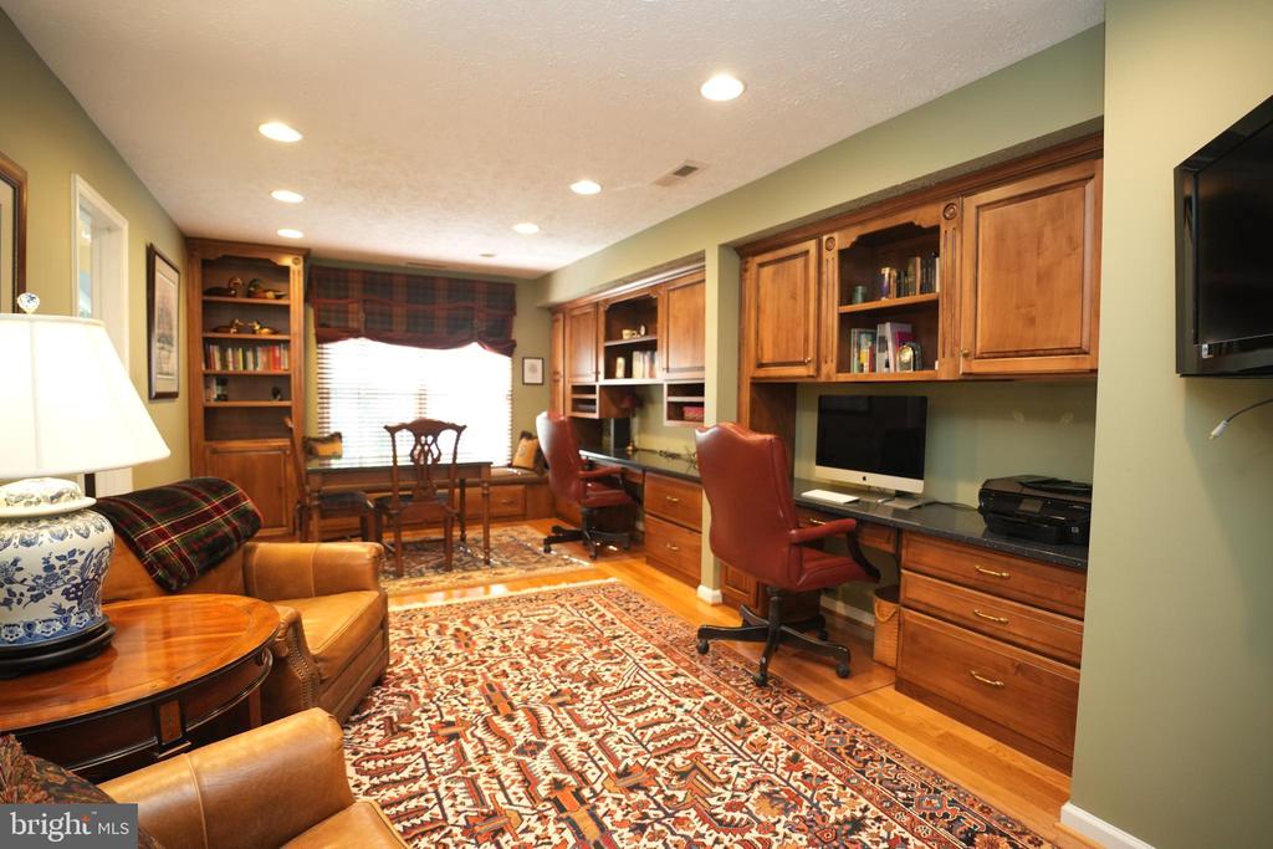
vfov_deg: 71.4
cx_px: 636
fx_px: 591
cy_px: 424
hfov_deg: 94.3
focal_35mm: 17
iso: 1250
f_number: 2.8
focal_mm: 16.7
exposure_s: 1/60
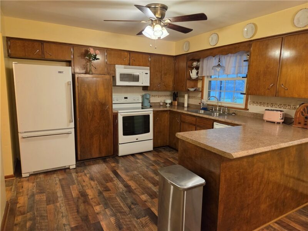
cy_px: 116
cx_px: 154
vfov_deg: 58.9
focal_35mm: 23
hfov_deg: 73.9
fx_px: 205
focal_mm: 5.4
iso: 640
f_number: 1.8
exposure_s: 1/120
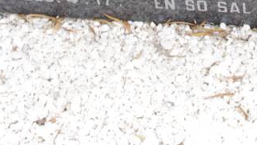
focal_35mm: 133
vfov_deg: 8.7
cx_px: 267
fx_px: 907
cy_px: -129
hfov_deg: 15.8
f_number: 11
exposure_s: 1/125
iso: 800
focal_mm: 23.13
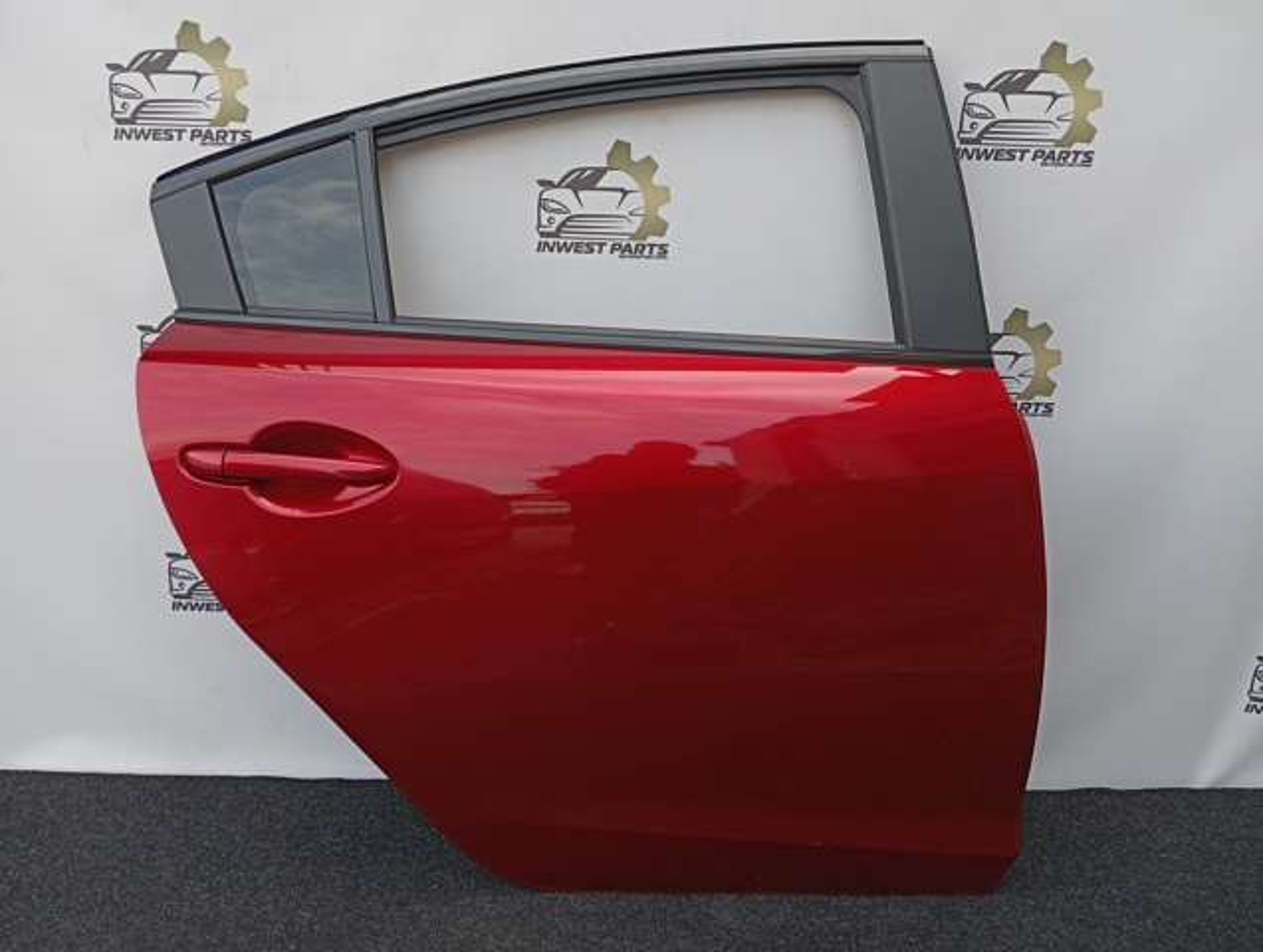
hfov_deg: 63.4
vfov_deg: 49.9
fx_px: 1023
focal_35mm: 28
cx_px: 632
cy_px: 476
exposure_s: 1/168
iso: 54
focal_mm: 4.22
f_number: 1.8
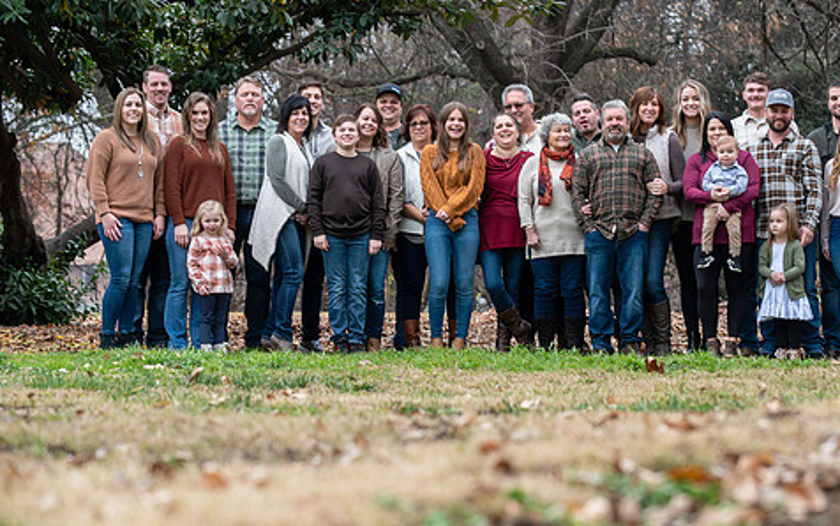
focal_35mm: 118
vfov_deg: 11.1
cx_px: 476
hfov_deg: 17.7
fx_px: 2703
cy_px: 204
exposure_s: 1/125
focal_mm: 95
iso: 200
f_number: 4
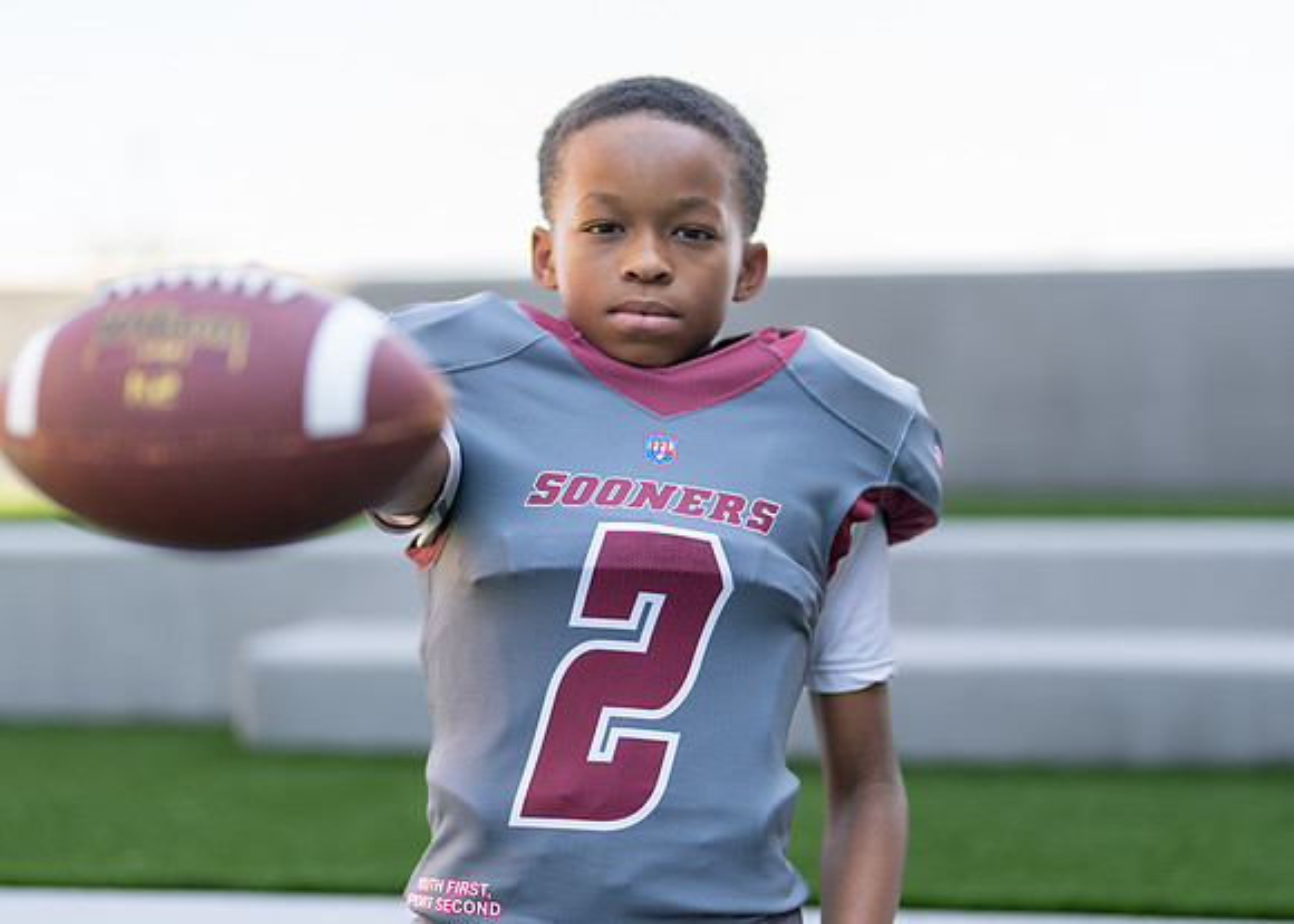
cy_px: 493
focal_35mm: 69
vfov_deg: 20.6
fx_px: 2540
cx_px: 673
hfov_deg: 28.6
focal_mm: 50
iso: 100
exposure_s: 1/1600
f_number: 1.2
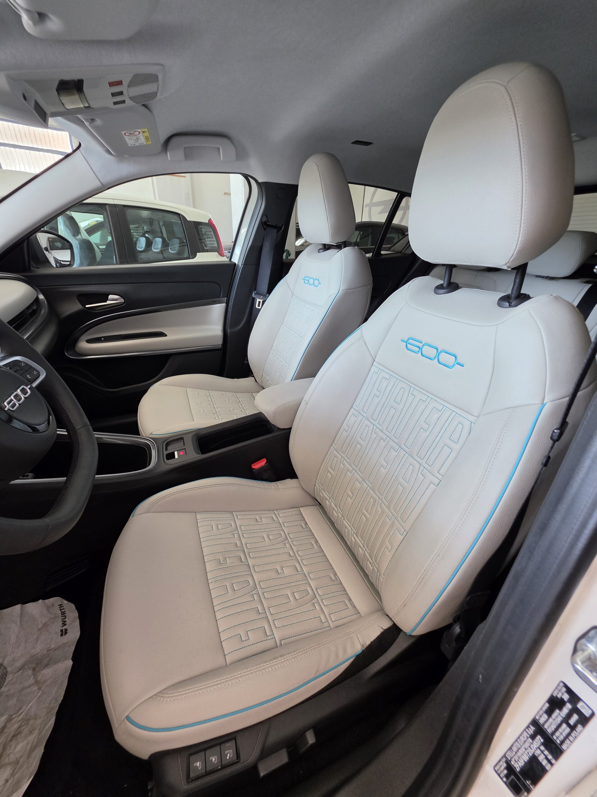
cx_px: 298
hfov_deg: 89.9
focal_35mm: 13
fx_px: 299
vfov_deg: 106.2
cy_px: 398
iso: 80
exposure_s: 1/100
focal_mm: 2.2
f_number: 1.9
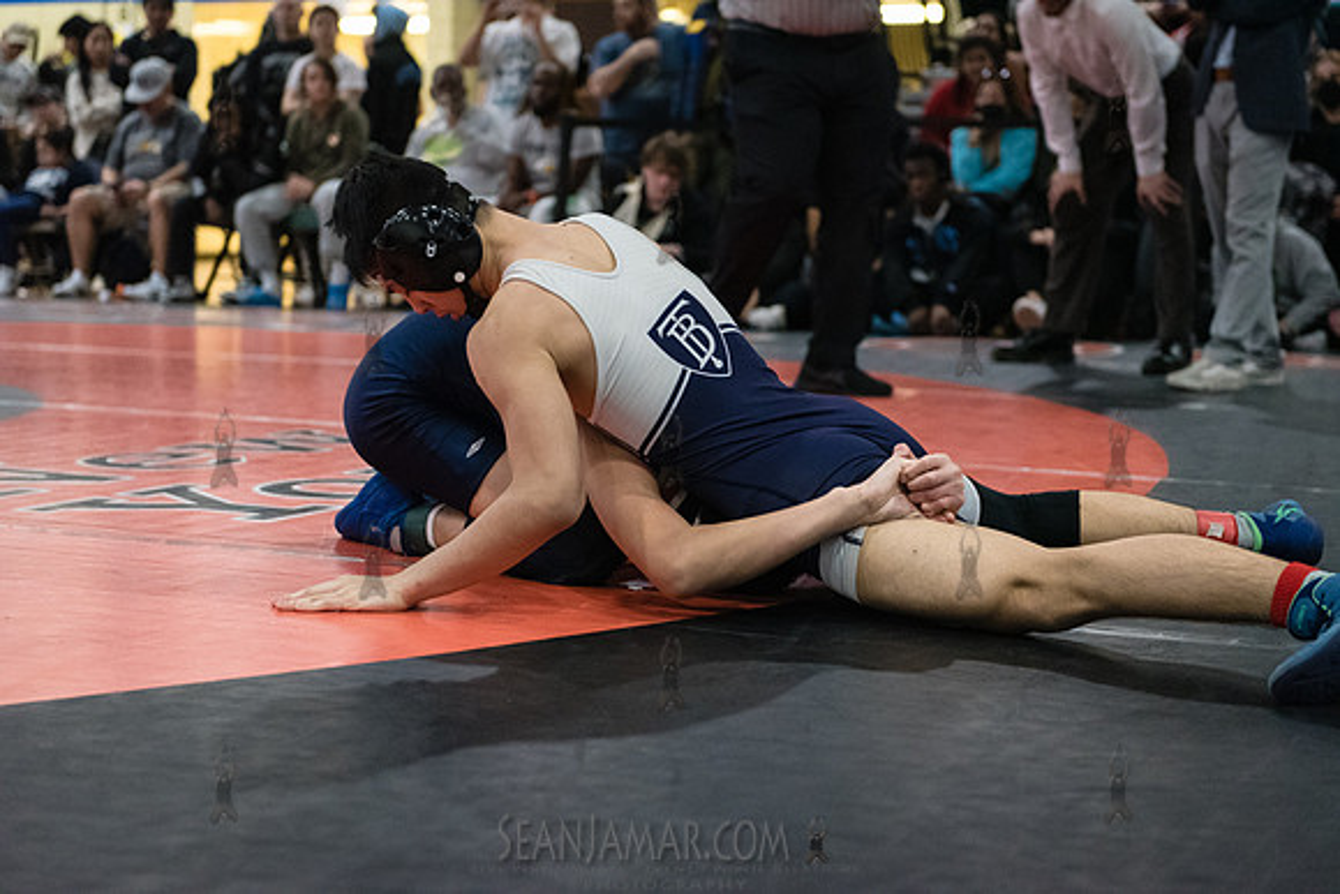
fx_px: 2457
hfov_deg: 30.5
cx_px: 670
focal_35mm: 66
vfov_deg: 20.6
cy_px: 447
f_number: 3.2
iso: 8000
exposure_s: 1/500
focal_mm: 66
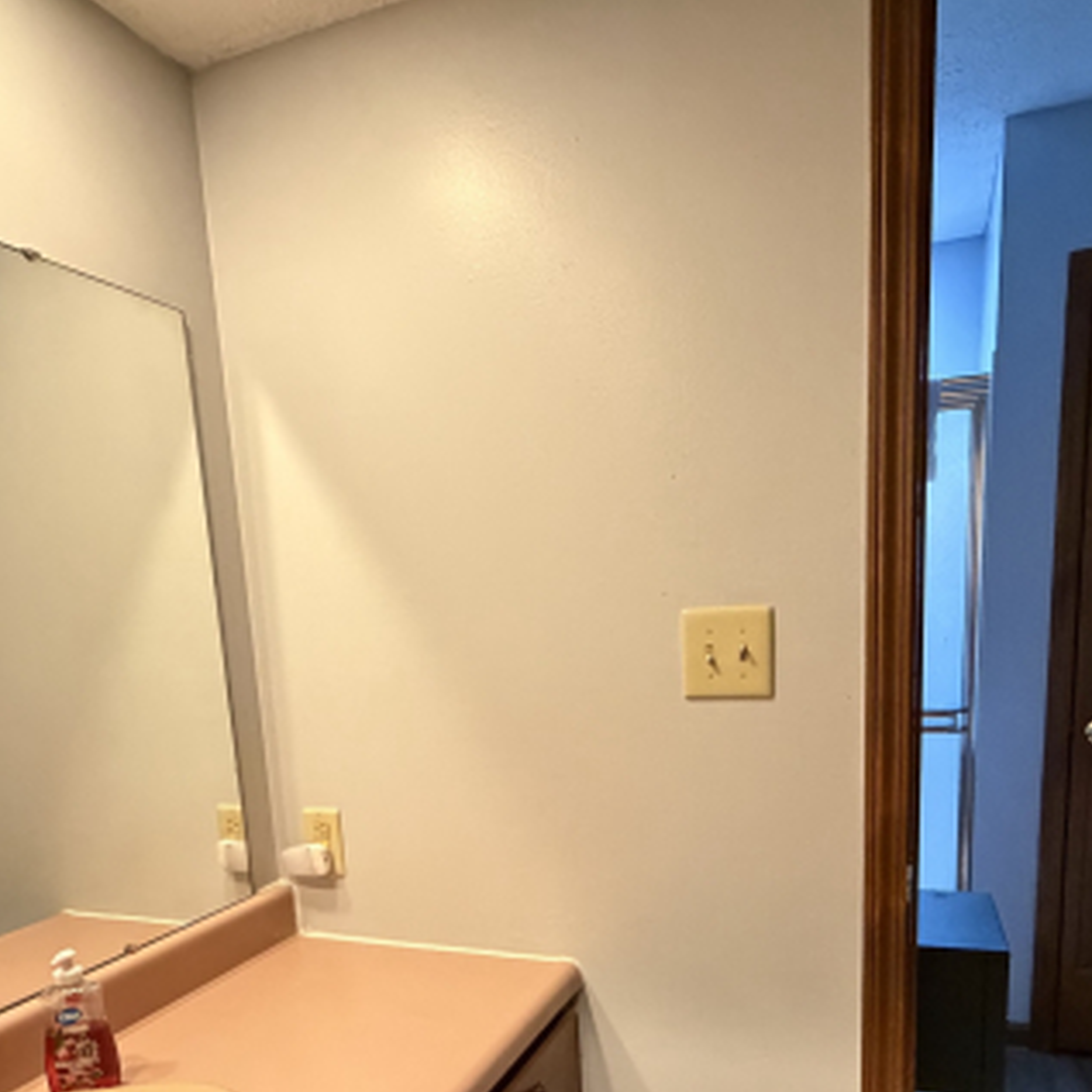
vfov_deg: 58.6
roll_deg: +2.8
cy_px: 782
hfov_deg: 60.9
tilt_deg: -10.6
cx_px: 577
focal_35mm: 26
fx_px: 928
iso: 1000
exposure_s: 1/40
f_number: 2.2
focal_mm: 2.22
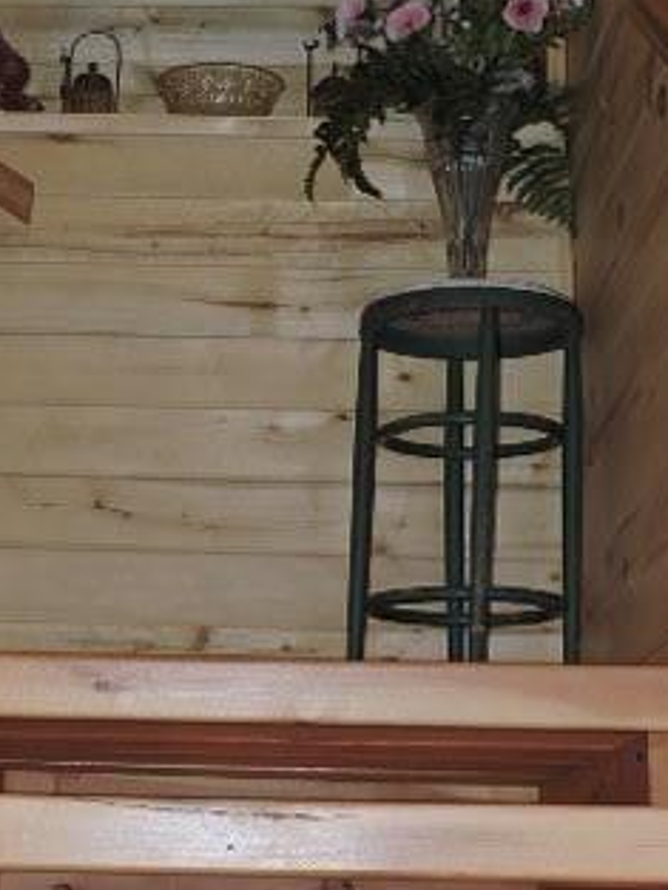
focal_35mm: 88
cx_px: 159
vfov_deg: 22.2
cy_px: 307
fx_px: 2263
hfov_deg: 16.7
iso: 200
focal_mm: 7.7
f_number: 3.4
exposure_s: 1/30
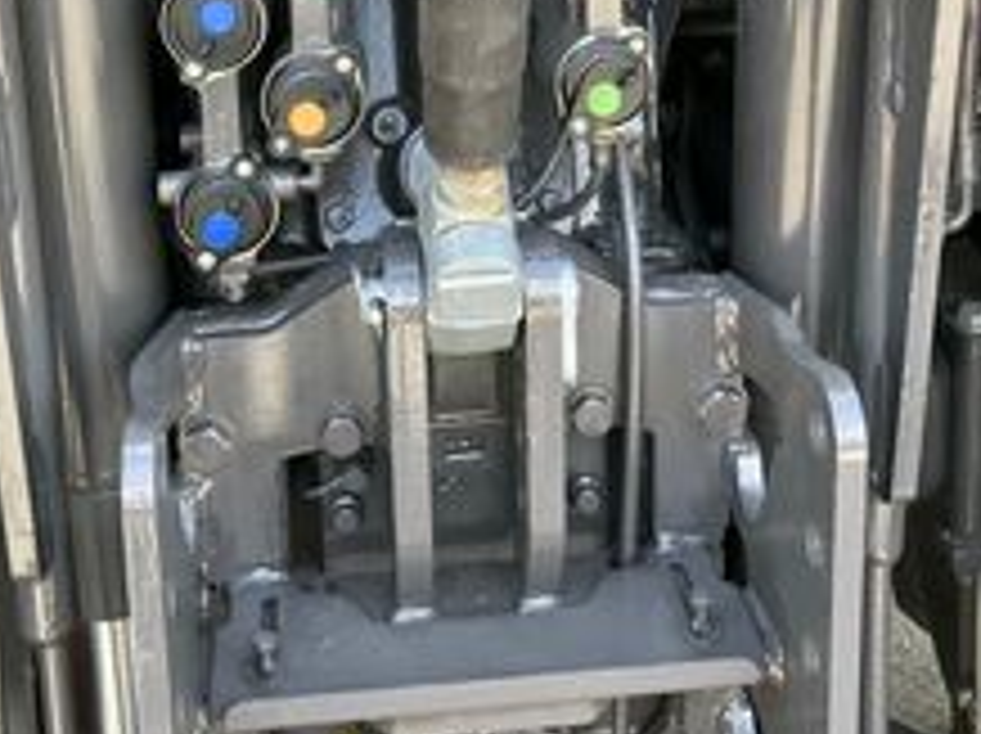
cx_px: 479
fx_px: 1500
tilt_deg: -13.0
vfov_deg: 25.7
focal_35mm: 53
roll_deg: +1.1
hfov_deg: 36.2
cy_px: -41
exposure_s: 1/121
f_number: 1.8
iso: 32
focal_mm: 3.99
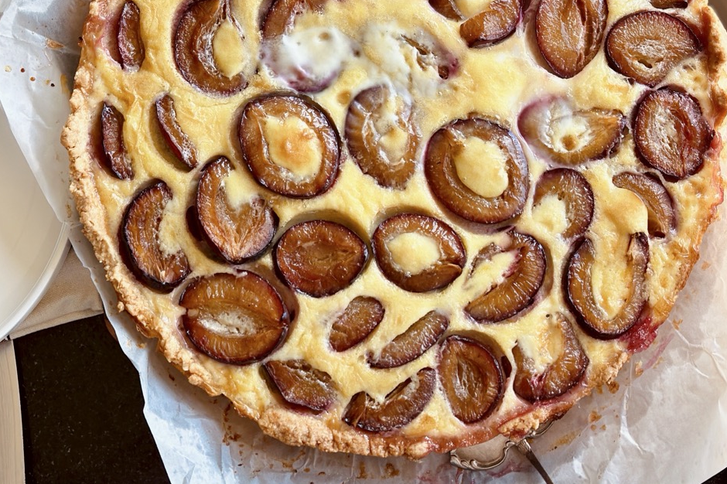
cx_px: 362
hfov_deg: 29.7
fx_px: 1373
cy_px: 171
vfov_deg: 20.0
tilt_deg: -85.8
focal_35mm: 68
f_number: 1.78
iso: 80
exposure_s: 1/282
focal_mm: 6.86
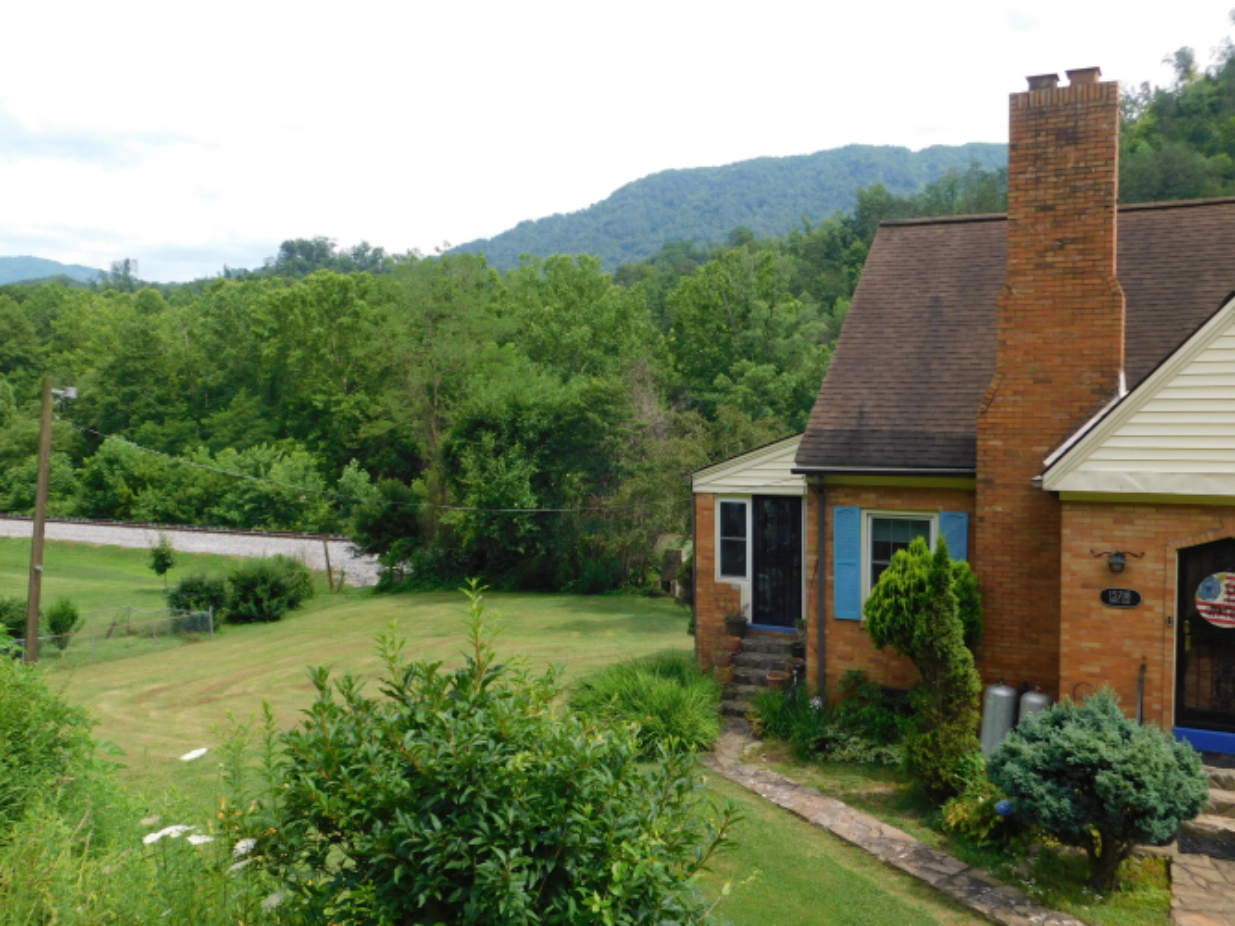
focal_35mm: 30
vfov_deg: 46.8
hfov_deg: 60.0
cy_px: 463
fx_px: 1070
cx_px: 618
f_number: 3.2
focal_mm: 5.3
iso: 125
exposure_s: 1/800
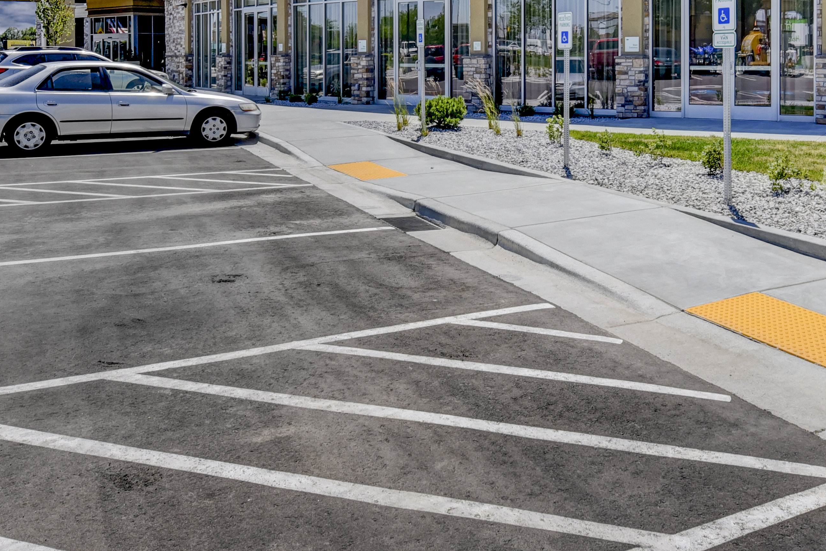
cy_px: 73
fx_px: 803
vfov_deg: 36.0
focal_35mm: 35
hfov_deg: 54.0
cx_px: 501
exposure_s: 1/1000
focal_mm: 15
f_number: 9
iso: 320
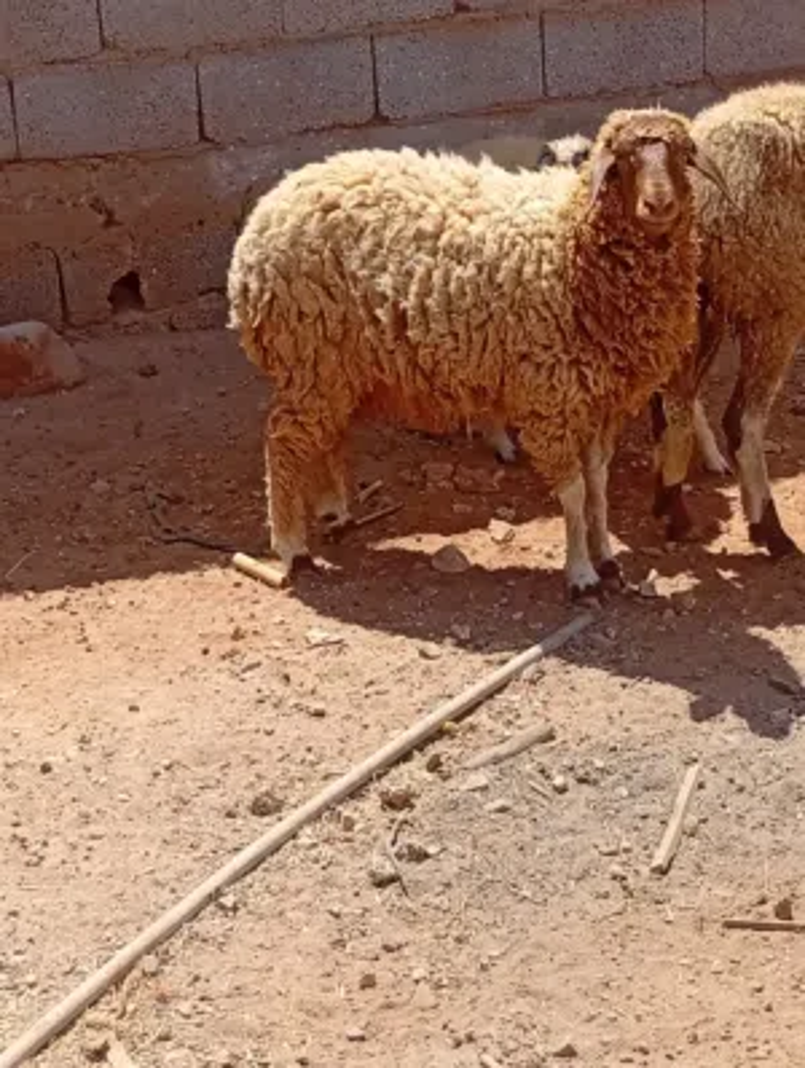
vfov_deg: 26.6
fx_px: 2256
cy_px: 534
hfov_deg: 20.2
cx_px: 402
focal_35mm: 73
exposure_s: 1/816
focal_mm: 3.84
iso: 50
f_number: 1.8
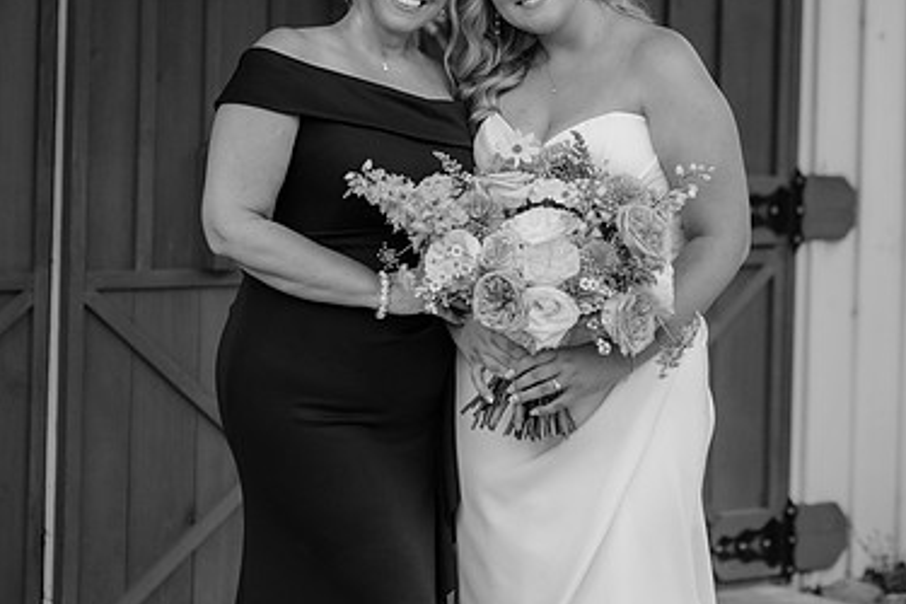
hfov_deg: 17.6
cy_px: 181
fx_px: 2919
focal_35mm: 116
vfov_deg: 11.8
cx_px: 445
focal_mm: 50
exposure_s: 1/4000
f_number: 1.8
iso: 1000
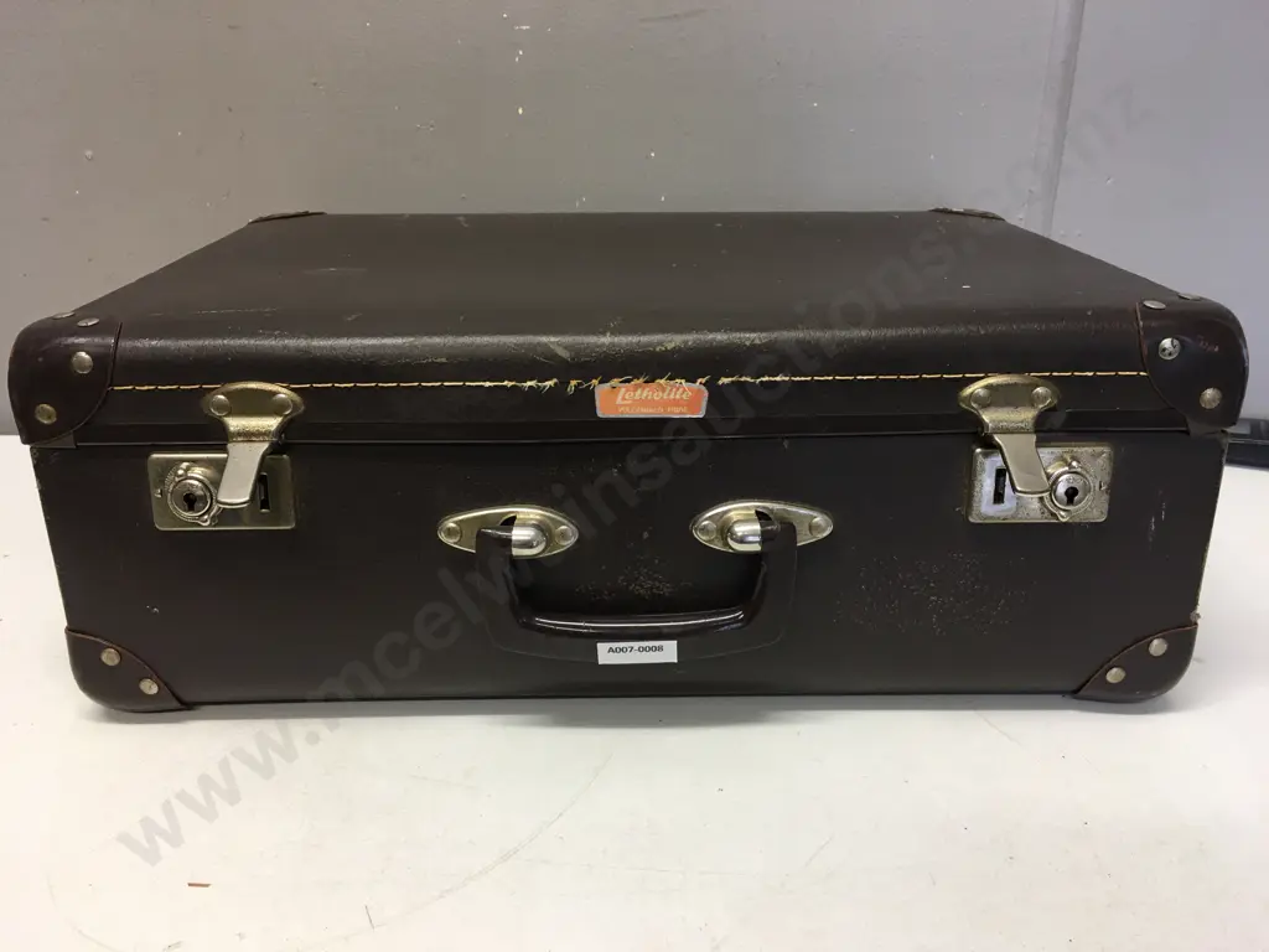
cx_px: 634
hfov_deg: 61.7
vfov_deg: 48.2
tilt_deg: -19.3
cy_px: 476
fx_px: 1063
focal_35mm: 29
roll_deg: +0.5
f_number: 2.2
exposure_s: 1/33
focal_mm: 4.15
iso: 50
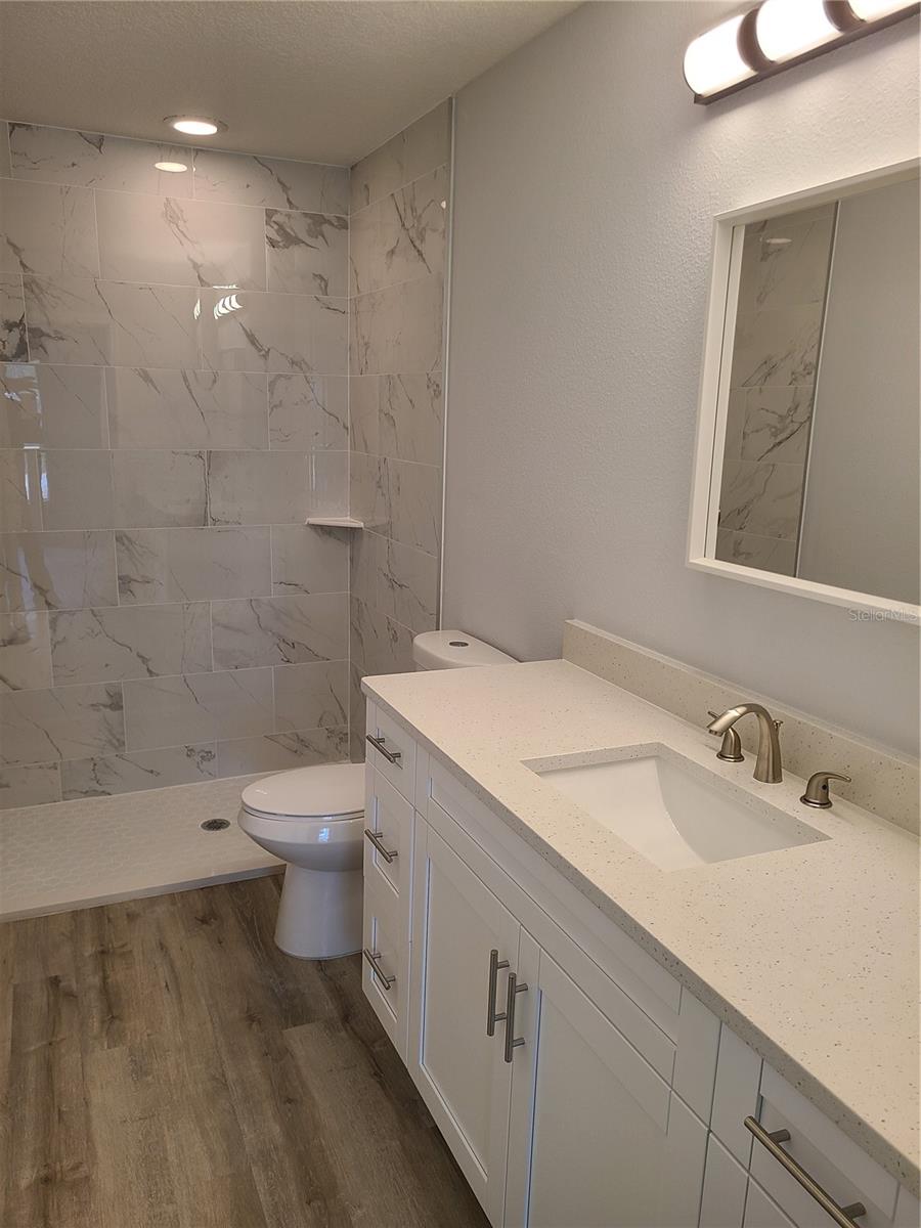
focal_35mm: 26
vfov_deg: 67.3
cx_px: 460
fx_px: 922
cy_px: 614
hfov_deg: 53.1
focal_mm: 5.4
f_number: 1.8
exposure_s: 1/60
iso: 64
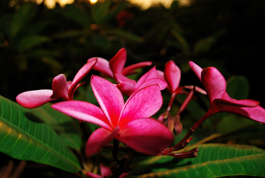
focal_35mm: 30
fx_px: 221
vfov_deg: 43.7
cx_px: 132
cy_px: 89
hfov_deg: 61.9
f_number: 4
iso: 100
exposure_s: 1/125
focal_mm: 20
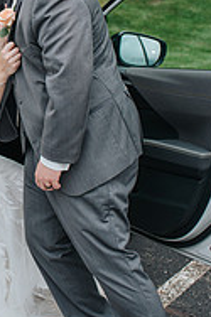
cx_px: -27
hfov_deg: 15.7
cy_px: 98
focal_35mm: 84
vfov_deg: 24.1
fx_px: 740
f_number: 3.2
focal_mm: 35
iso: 200
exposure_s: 1/1000
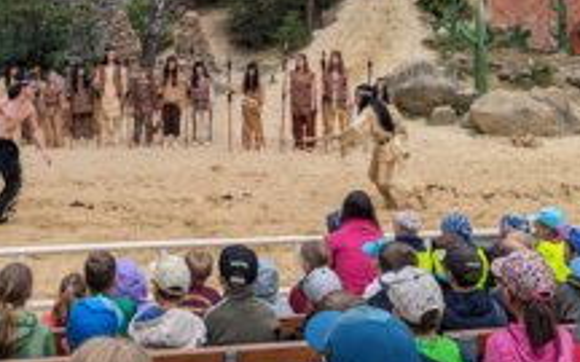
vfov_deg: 23.2
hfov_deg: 37.7
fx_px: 838
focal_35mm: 53
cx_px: 191
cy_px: -16
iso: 40
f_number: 1.73
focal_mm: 4.38
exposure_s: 1/1462
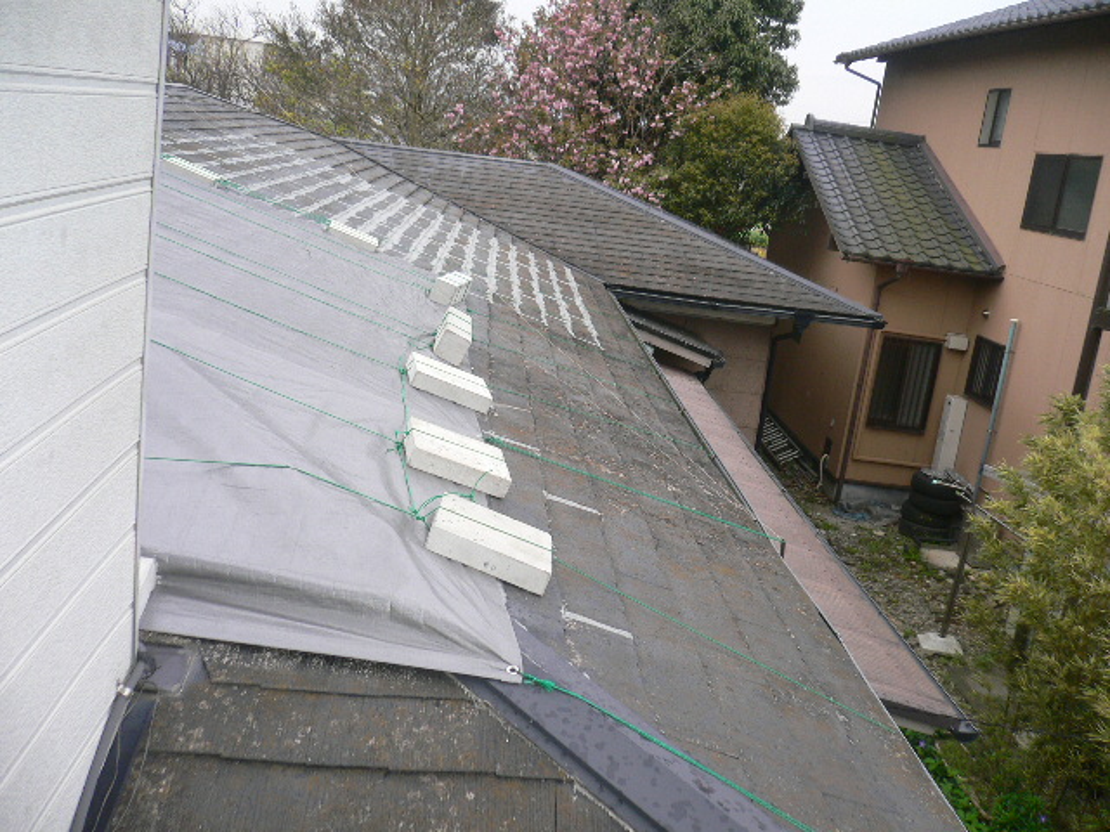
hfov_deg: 52.6
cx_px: 555
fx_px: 1122
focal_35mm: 35
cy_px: 416
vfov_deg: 40.7
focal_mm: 5.8
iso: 100
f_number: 2.8
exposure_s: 1/320
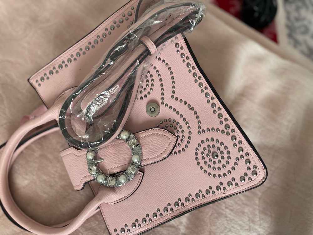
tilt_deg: -76.2
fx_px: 235
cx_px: 156
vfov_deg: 53.1
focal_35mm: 26
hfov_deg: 67.3
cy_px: 118
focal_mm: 4.2
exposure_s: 1/97
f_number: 1.6
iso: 125
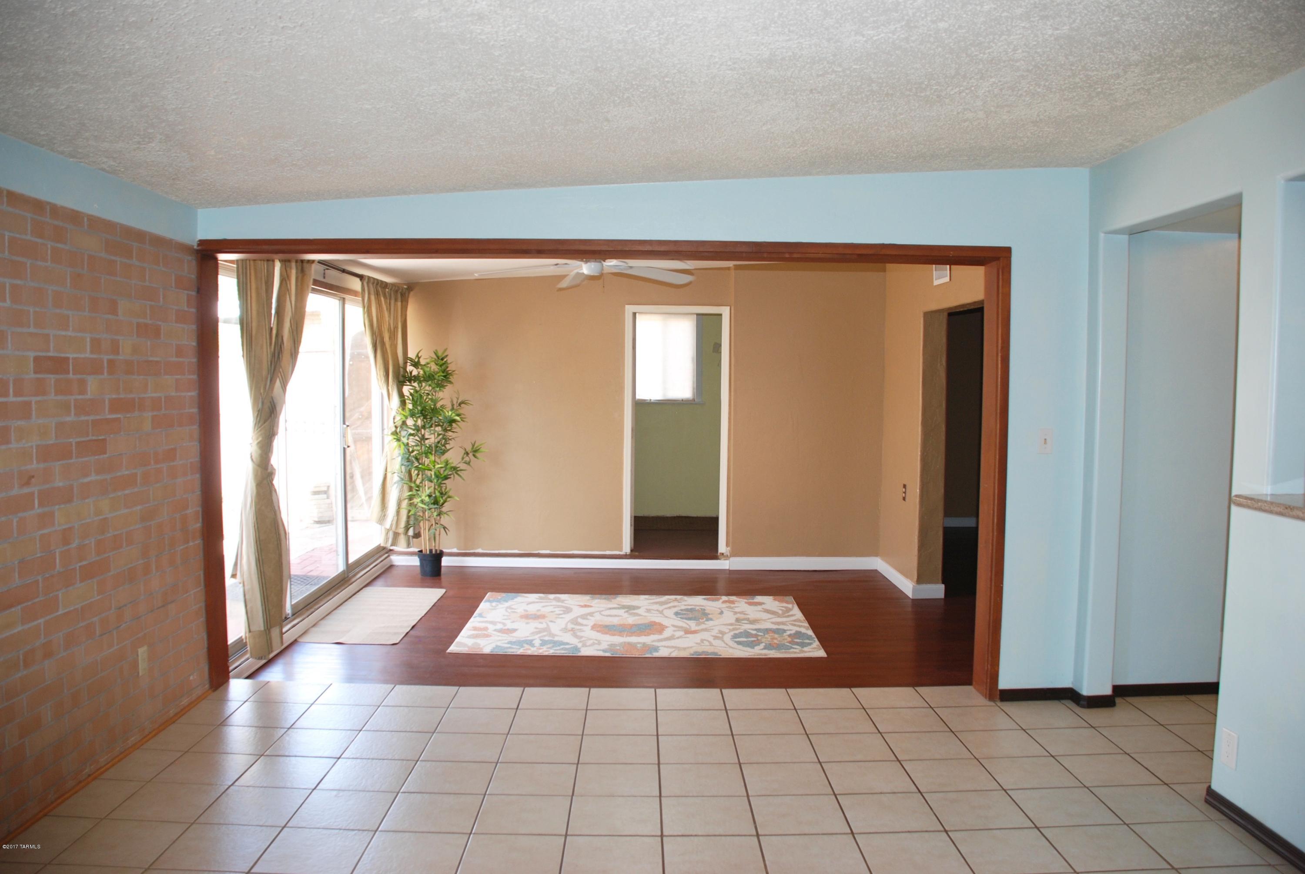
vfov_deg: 48.0
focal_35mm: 27
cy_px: 437
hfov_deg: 67.3
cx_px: 652
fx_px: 980
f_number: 3.5
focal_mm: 18
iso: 200
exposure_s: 1/60
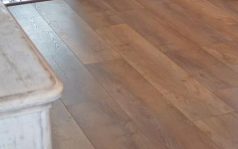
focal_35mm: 103
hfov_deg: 19.4
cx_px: 260
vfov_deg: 11.7
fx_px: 668
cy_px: -122
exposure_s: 1/30
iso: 200
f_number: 3.5
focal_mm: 18
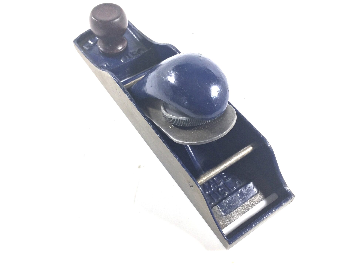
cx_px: 178
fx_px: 318
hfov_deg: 58.4
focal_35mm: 31
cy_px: 133
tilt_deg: -57.6
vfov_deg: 45.4
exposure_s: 1/50
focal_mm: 3.3
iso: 32
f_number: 2.4
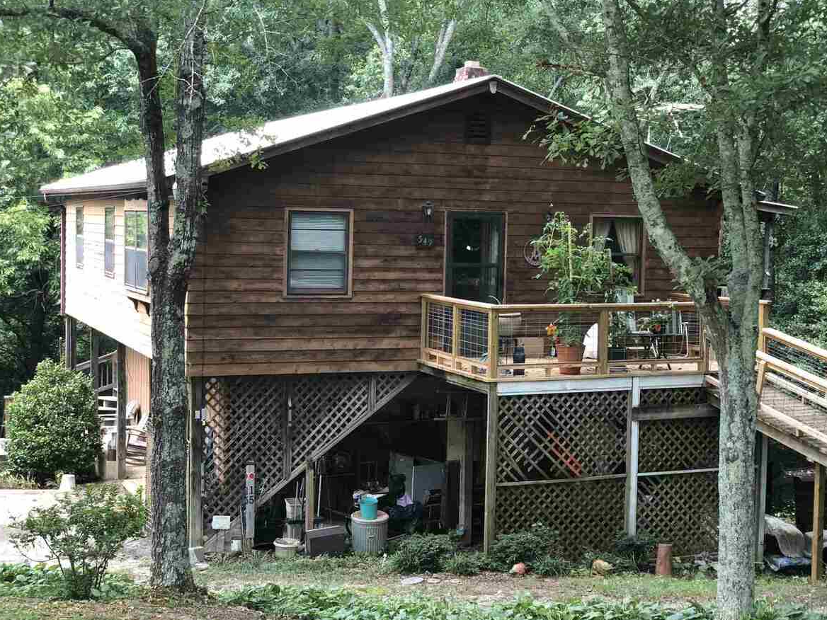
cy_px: 336
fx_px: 1362
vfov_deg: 25.7
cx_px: 445
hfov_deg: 33.8
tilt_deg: -5.6
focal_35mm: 57
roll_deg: -0.9
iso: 40
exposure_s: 1/60
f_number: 2.4
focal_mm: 6
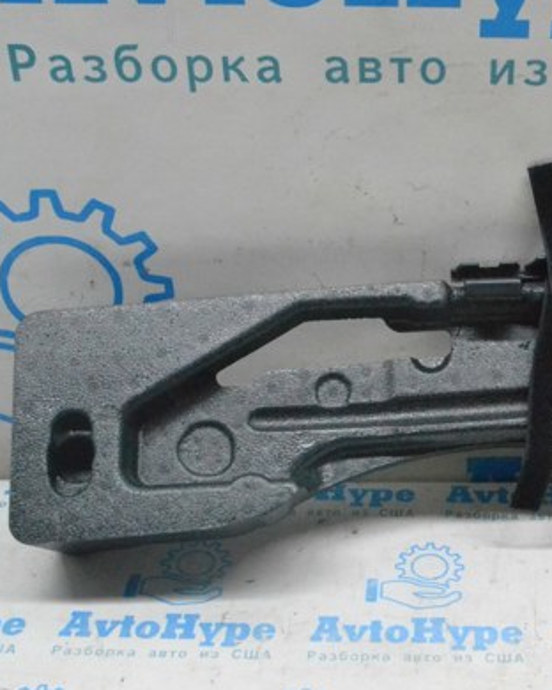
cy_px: 320
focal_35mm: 60
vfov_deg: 31.4
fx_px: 1225
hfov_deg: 24.6
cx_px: 506
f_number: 10
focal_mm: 26
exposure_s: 1/160
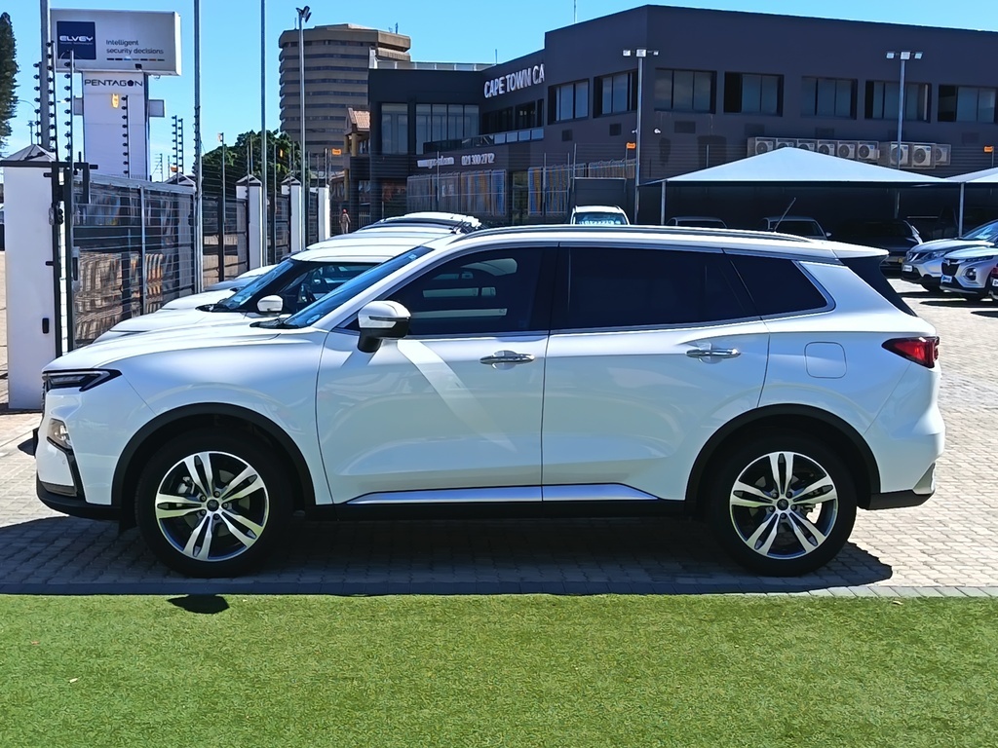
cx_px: 499
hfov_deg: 39.7
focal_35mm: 48
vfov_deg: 30.3
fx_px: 1384
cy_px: 374
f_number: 1.75
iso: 100
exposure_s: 1/654
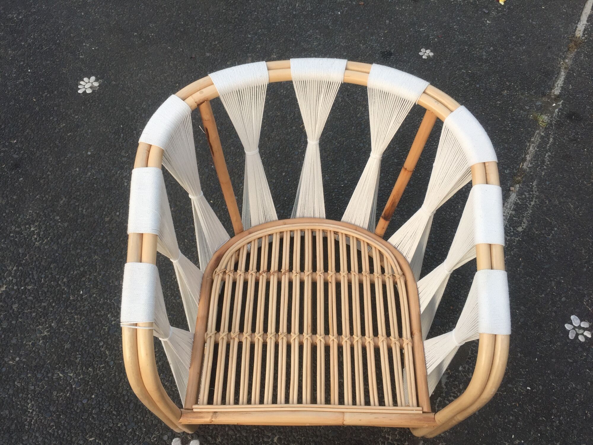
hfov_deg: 61.7
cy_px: 222
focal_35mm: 29
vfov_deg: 48.2
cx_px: 296
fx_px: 497
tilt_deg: -56.8
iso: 50
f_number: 2.2
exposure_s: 1/100
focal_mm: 4.15
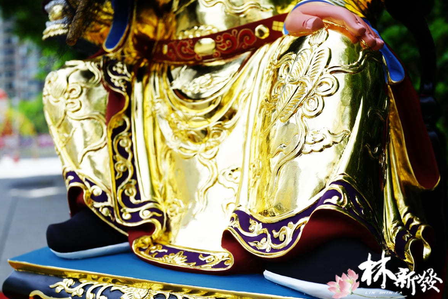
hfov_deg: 53.1
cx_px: 228
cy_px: 152
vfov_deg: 36.9
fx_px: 448
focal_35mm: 36
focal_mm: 35
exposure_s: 1/320
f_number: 8
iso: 200
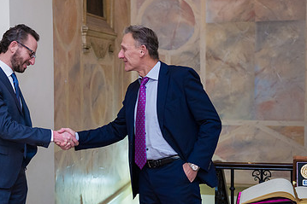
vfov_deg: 17.2
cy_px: 120
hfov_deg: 25.6
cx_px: 114
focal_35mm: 79
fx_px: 673
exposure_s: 1/200
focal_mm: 48
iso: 1600
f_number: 3.2
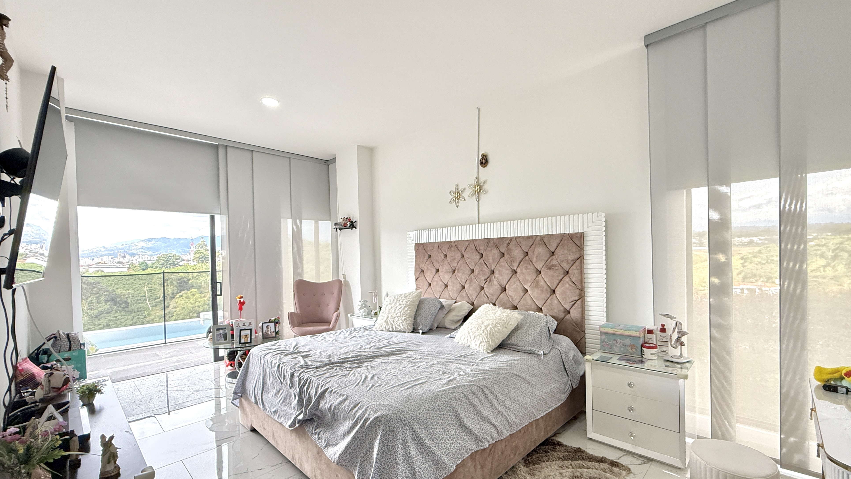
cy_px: 262
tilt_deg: -0.7
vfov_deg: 66.9
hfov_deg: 99.3
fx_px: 361
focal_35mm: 16
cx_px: 442
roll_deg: +1.2
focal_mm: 2.22
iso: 320
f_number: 2.2
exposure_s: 1/99
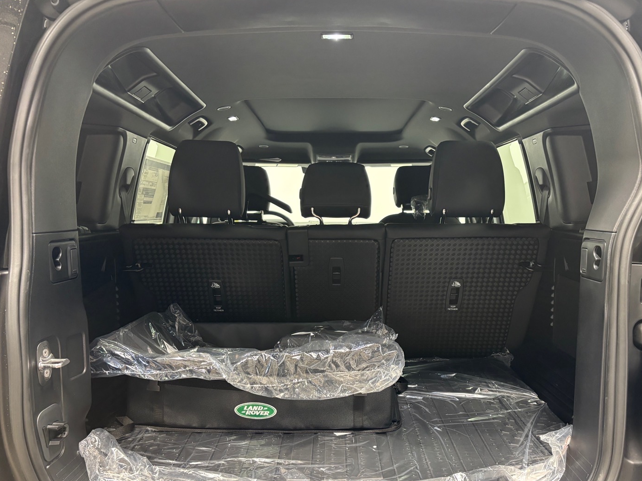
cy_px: 268
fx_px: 556
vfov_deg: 46.7
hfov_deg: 59.9
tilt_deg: -6.5
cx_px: 337
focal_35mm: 30
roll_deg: +0.1
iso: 250
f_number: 1.6
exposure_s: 1/60
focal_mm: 5.96
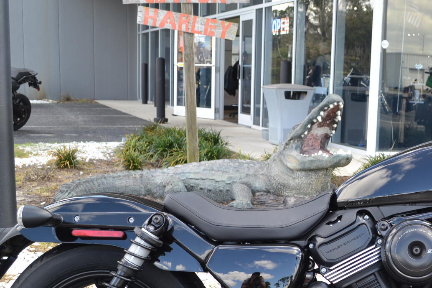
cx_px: 364
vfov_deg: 23.1
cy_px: 229
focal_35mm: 58
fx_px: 696
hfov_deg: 33.2
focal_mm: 20
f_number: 5.6
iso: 200
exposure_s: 1/125
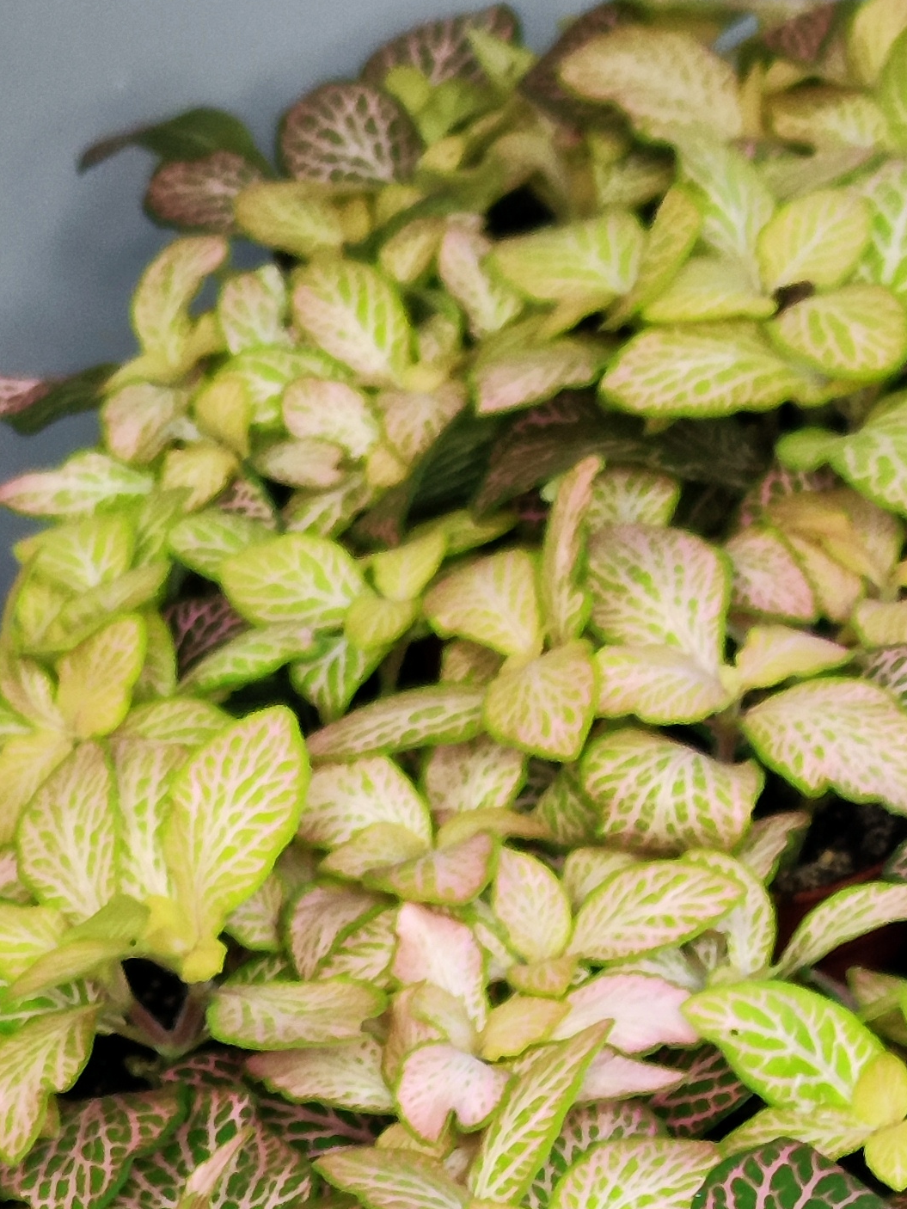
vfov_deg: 25.6
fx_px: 2340
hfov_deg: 21.9
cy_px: 1501
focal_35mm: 67
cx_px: 383
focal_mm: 7.01
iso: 1400
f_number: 1.69
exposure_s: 1/69.2
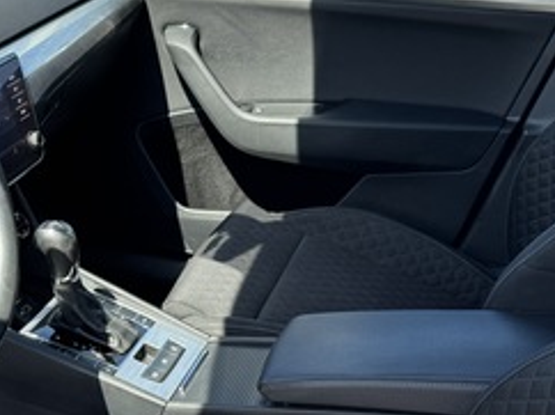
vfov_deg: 22.8
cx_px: 81
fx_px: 1009
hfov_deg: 29.8
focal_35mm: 63
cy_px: 360
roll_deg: +0.6
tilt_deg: -32.3
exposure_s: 1/593
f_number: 1.78
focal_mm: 6.76
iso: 80
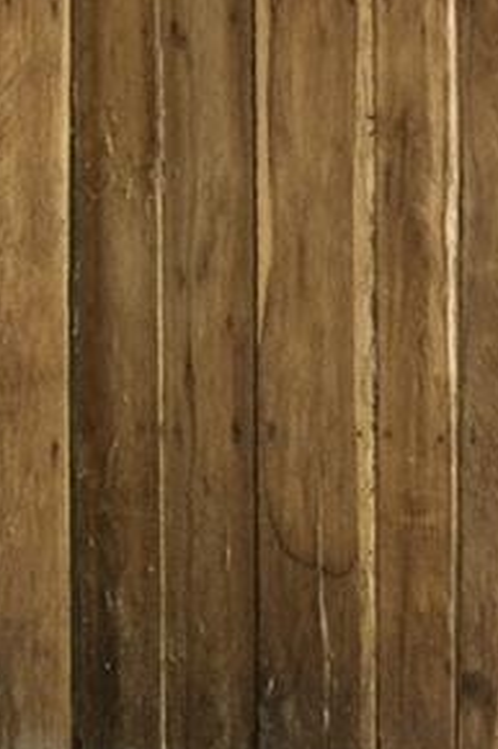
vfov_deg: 17.3
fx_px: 2465
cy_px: 309
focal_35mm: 119
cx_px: -21
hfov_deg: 11.4
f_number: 13
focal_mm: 16.8
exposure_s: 5
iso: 100
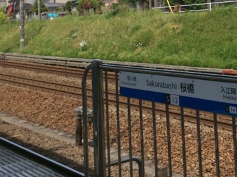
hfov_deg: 27.3
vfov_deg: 20.0
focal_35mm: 71
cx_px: 156
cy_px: -3
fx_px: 486
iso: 32
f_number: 2.4
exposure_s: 1/1908
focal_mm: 3.3
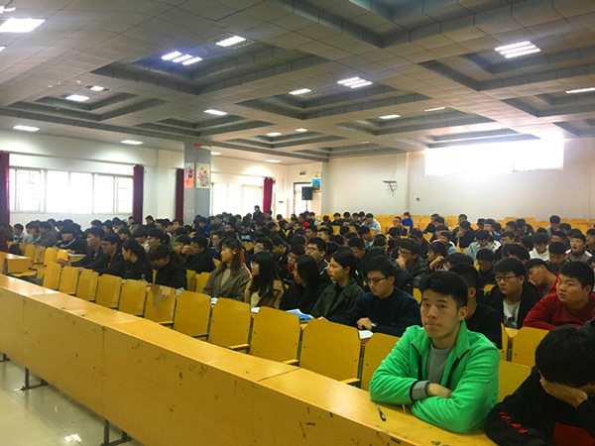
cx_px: 298
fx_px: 498
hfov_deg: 61.7
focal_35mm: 29
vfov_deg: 48.2
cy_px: 223
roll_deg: -2.0
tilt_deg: -1.5
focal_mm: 4.15
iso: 200
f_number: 2.2
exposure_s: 1/20
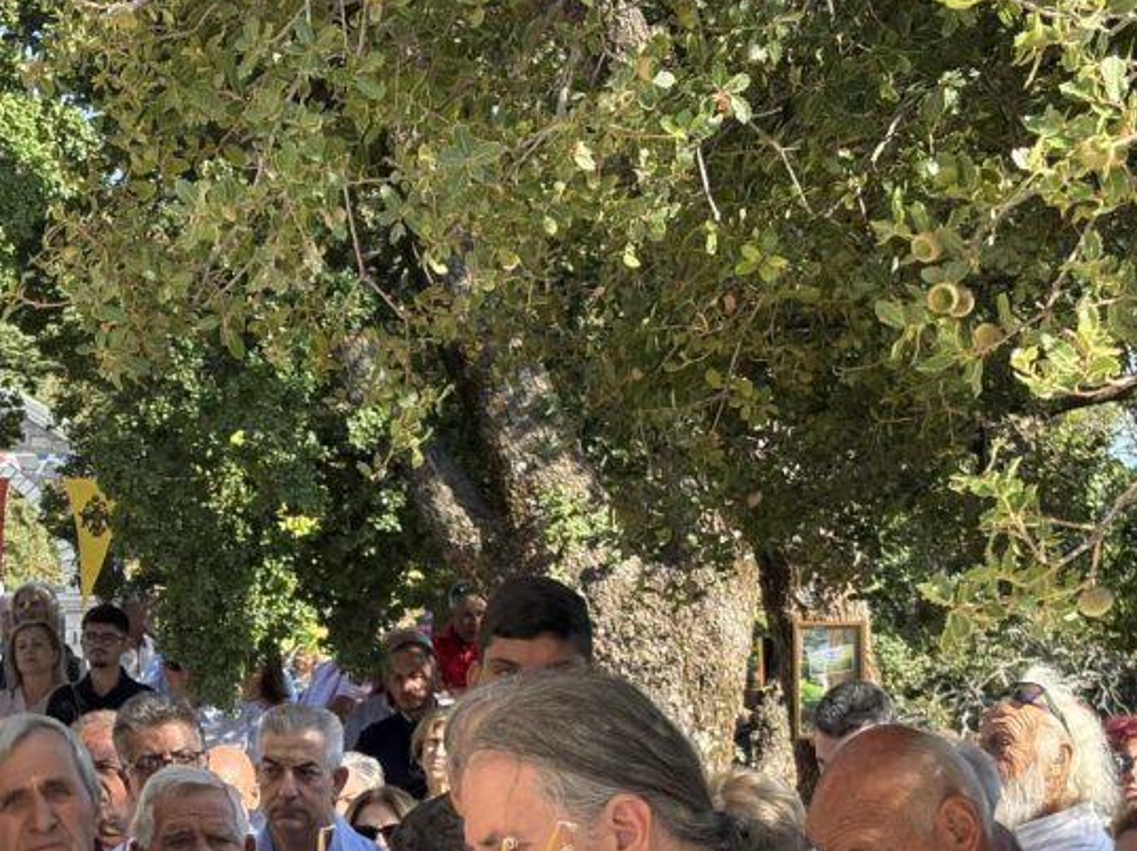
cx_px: 237
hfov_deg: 19.6
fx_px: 3250
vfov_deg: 14.8
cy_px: 788
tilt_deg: -0.4
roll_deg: +0.7
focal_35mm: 99
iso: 50
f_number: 1.6
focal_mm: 5.96
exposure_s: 1/740
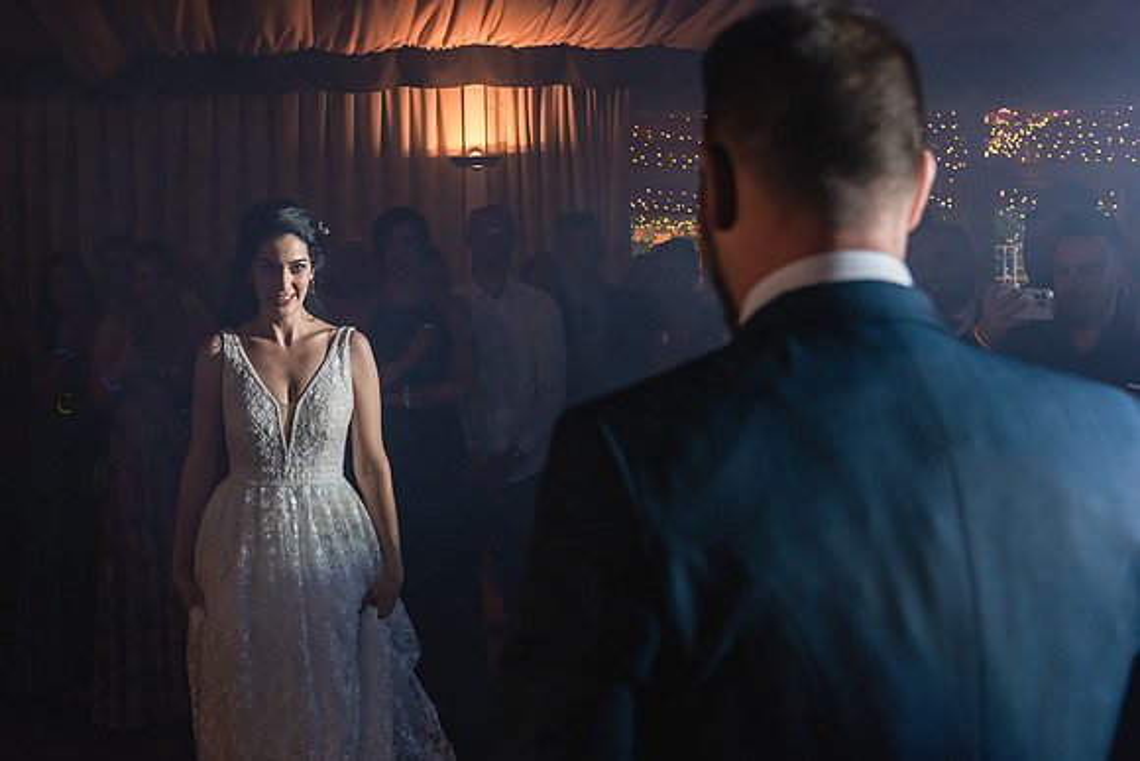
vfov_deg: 26.1
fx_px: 1641
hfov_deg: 38.2
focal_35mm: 52
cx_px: 501
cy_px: 328
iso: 2000
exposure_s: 1/100
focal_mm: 45
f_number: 5
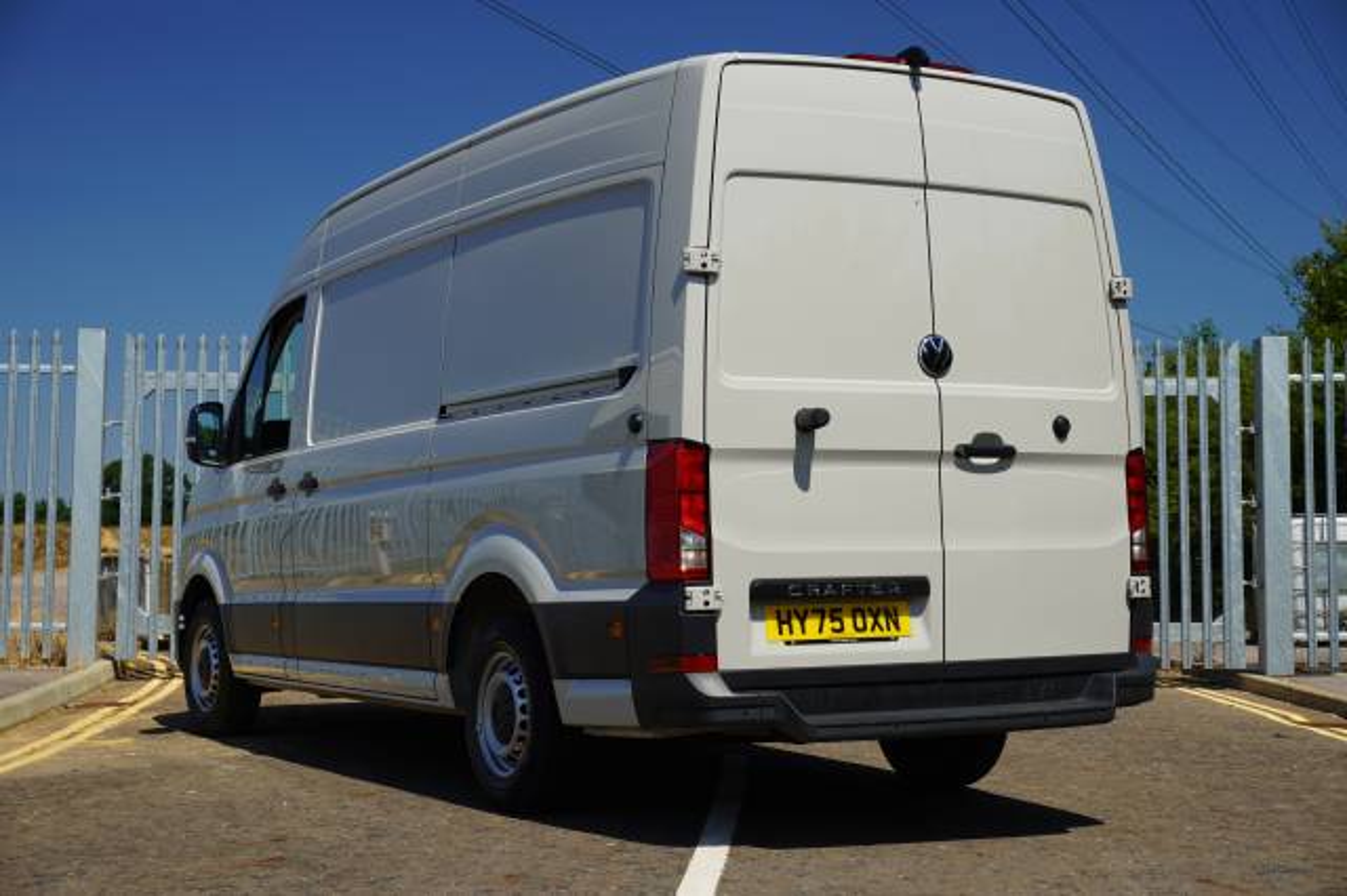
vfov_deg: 25.7
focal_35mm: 52
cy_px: 448
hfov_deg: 37.9
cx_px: 674
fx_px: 1963
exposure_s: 1/125
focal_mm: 35
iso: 100
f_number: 10
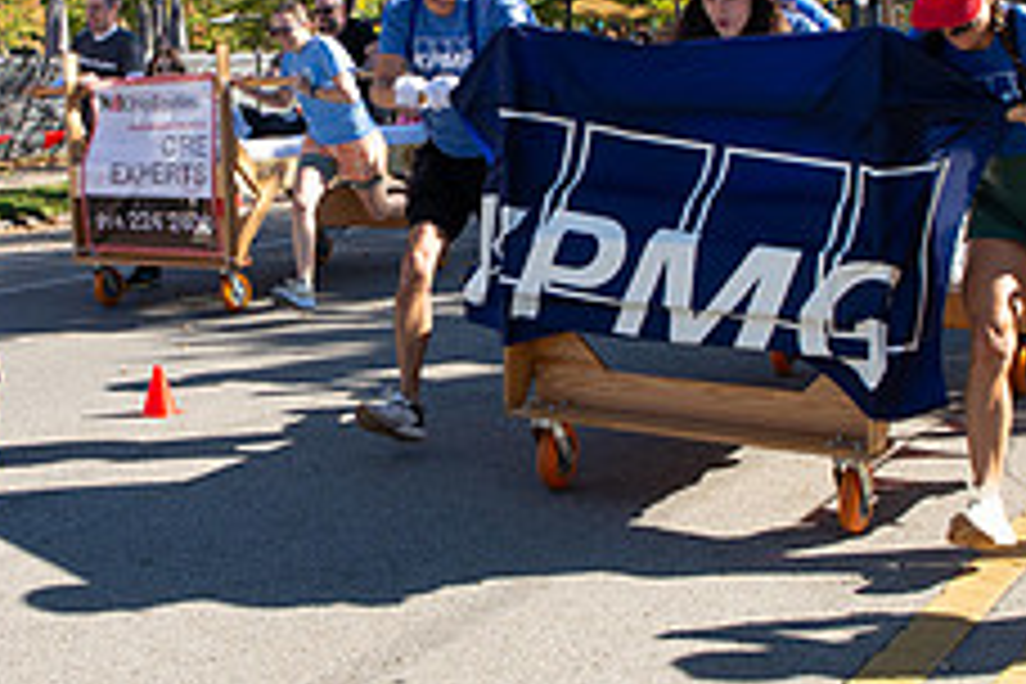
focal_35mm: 61
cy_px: 155
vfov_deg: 22.0
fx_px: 1738
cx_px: 342
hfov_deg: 32.6
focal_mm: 24
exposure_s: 1/320
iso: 500
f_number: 11
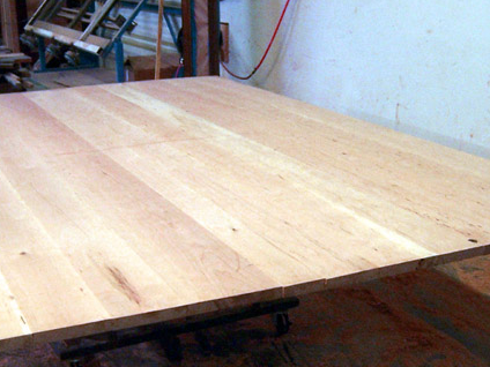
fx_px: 793
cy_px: 199
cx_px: 214
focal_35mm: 56
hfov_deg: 34.3
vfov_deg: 26.1
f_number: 3.4
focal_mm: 5.5
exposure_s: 1/10
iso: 140
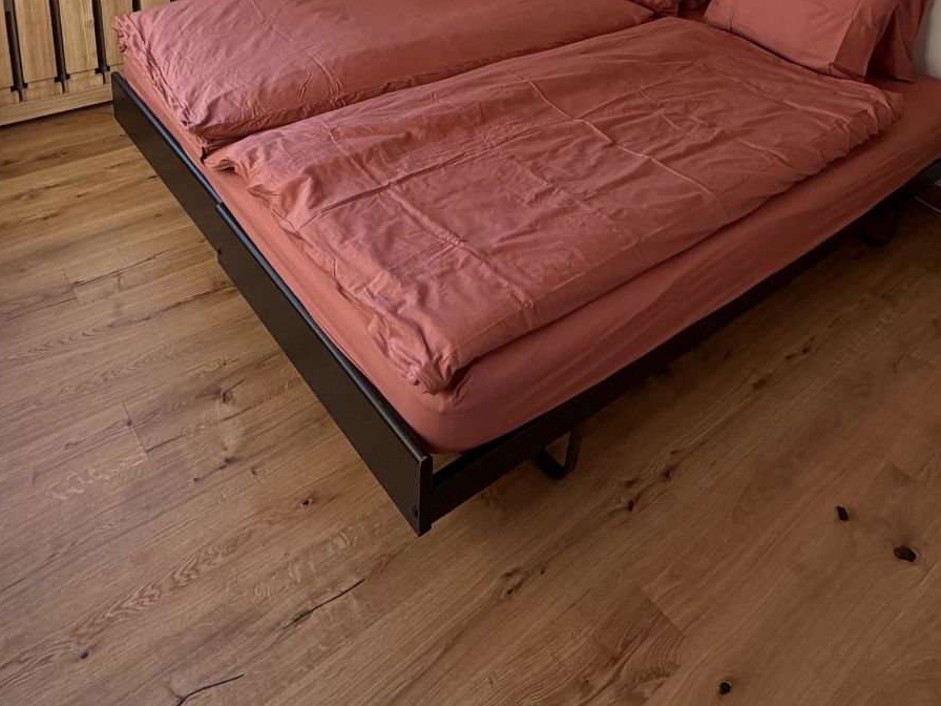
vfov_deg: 37.4
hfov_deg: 56.1
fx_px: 870
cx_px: 590
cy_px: -60
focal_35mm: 32
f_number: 2.2
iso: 100
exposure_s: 1/121
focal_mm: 2.22
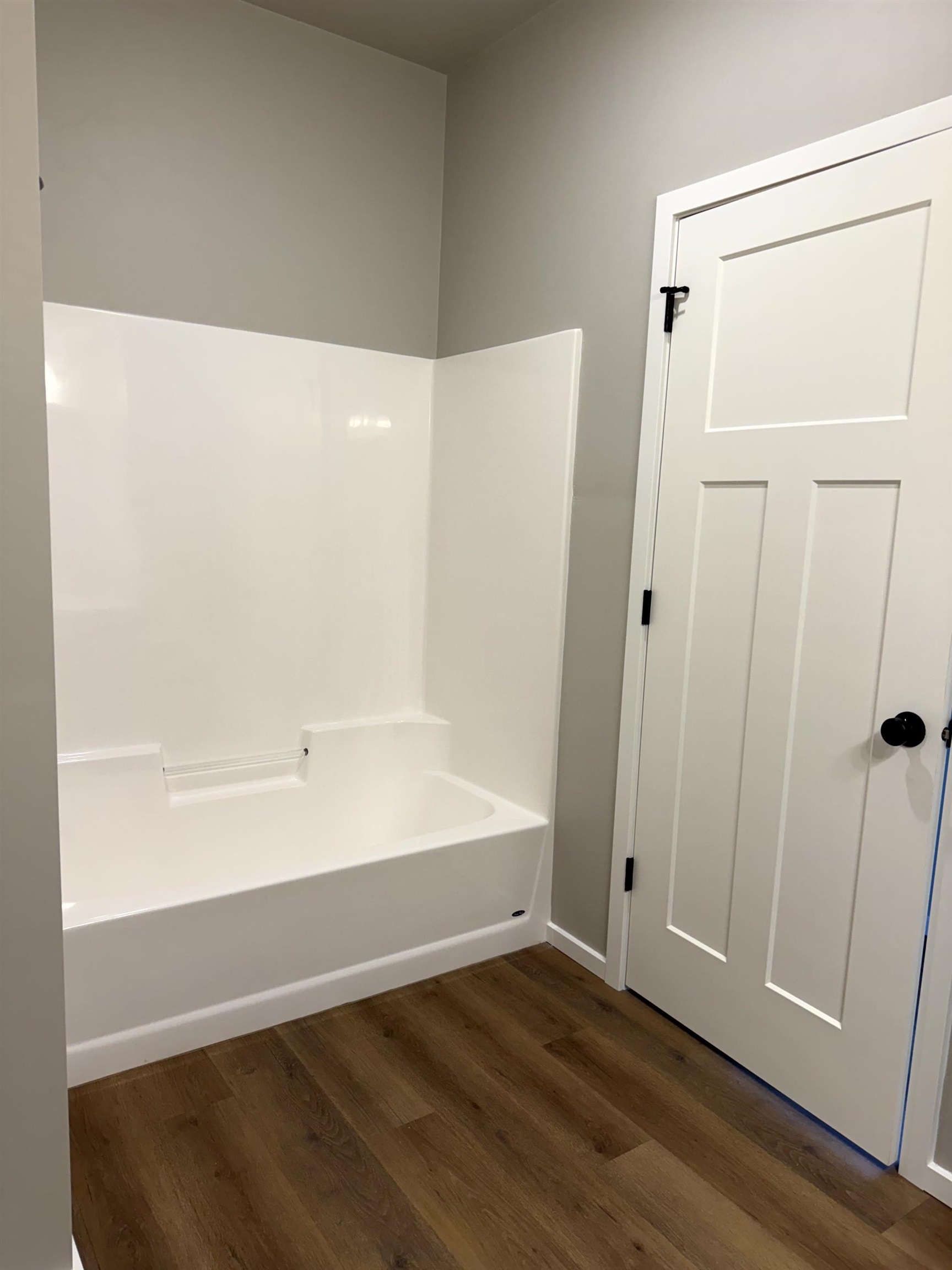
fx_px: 880
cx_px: 476
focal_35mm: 24
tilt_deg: -7.1
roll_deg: -2.6
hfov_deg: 56.8
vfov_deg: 71.6
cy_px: 635
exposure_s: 1/120
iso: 125
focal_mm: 6.76
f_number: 1.78
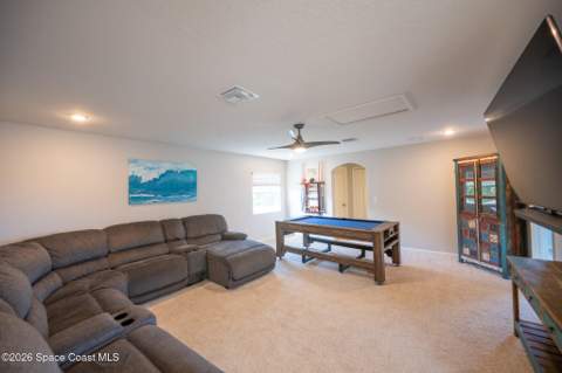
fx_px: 218
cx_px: 281
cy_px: 186
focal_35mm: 14
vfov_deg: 81.1
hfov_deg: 104.3
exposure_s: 1/30
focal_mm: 14
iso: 200
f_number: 5
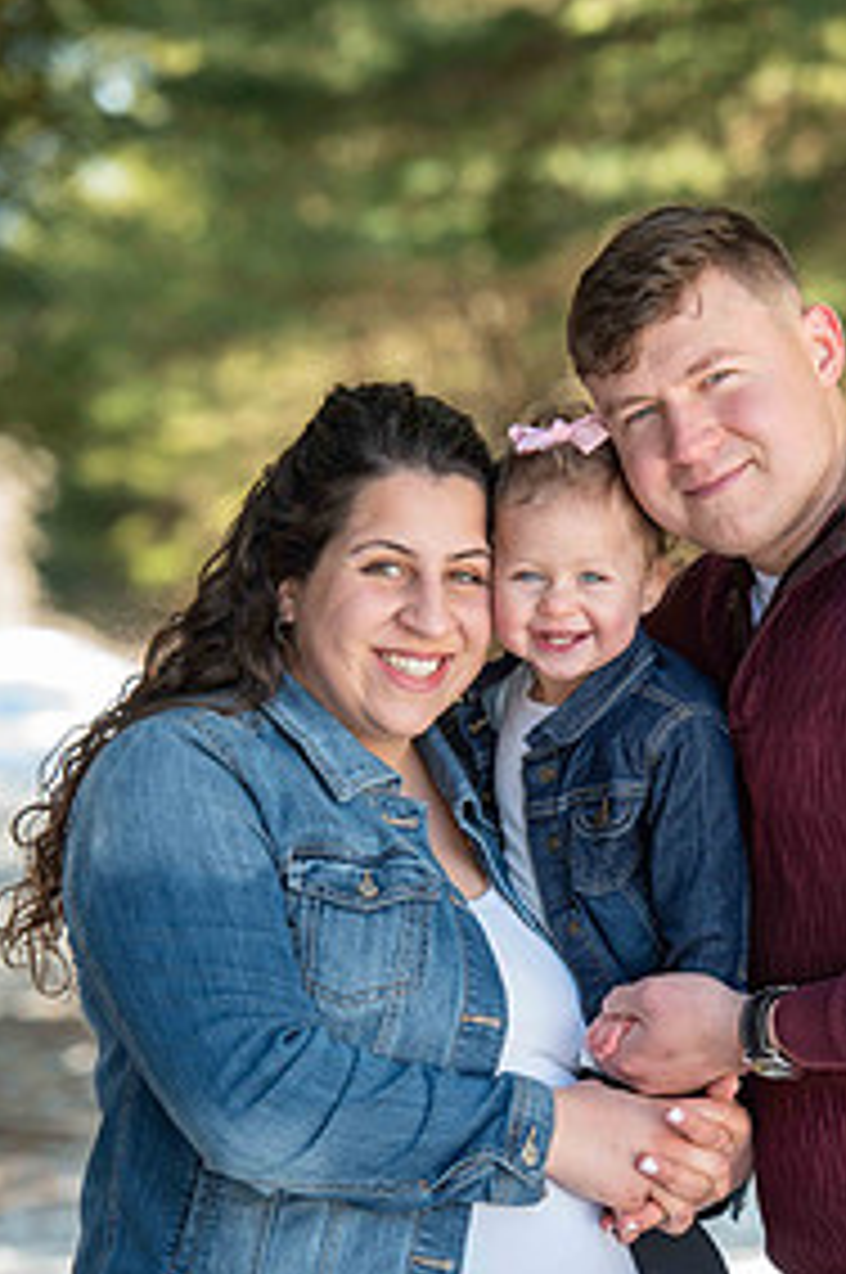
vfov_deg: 9.6
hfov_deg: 6.4
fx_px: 7597
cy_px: 968
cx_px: 621
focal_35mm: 215
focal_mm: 135
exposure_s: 1/250
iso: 400
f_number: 4.5
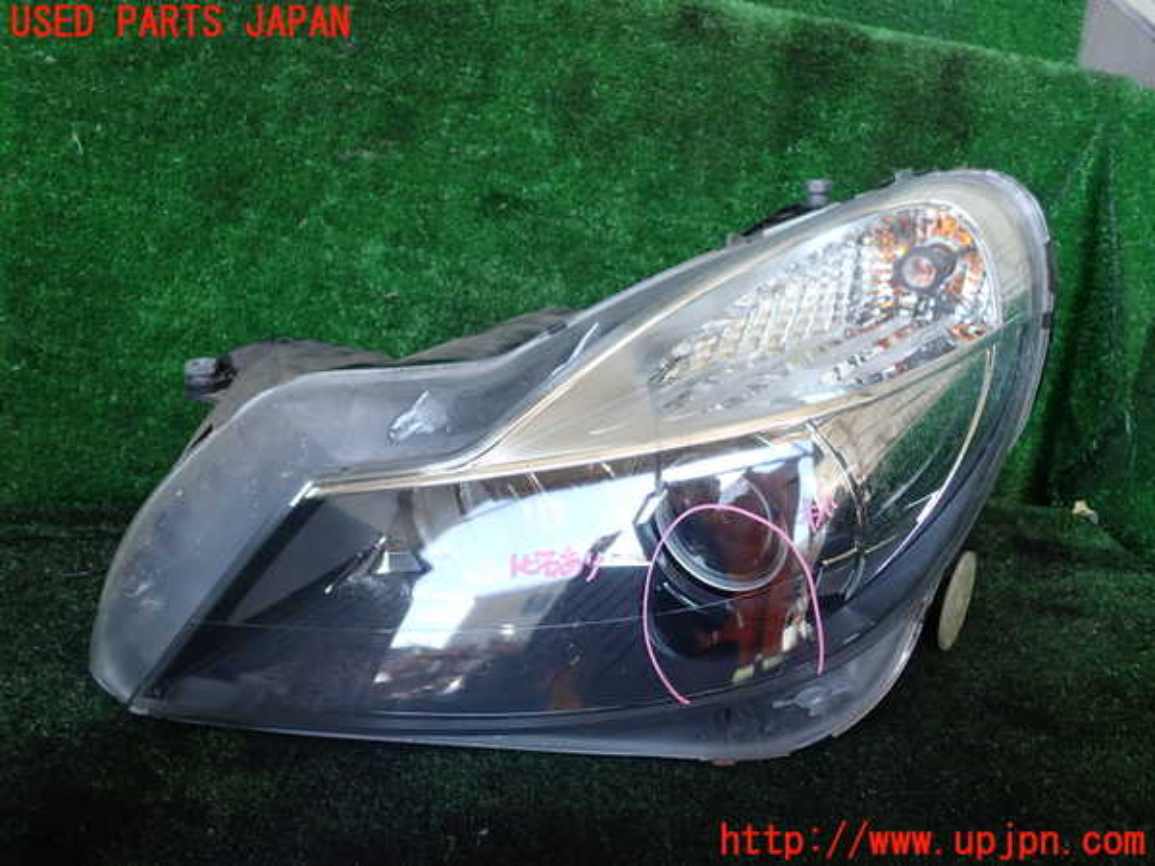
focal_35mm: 30
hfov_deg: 60.0
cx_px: 578
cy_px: 433
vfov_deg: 46.8
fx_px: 1001
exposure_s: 1/100
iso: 100
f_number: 2.3
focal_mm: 5.4
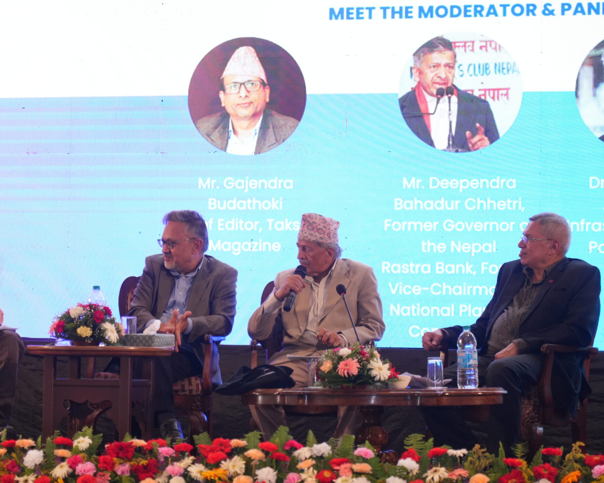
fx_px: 2235
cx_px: 240
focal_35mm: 125
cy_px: 250
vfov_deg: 12.3
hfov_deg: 15.4
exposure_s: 1/125
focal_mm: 97
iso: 2500
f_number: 4
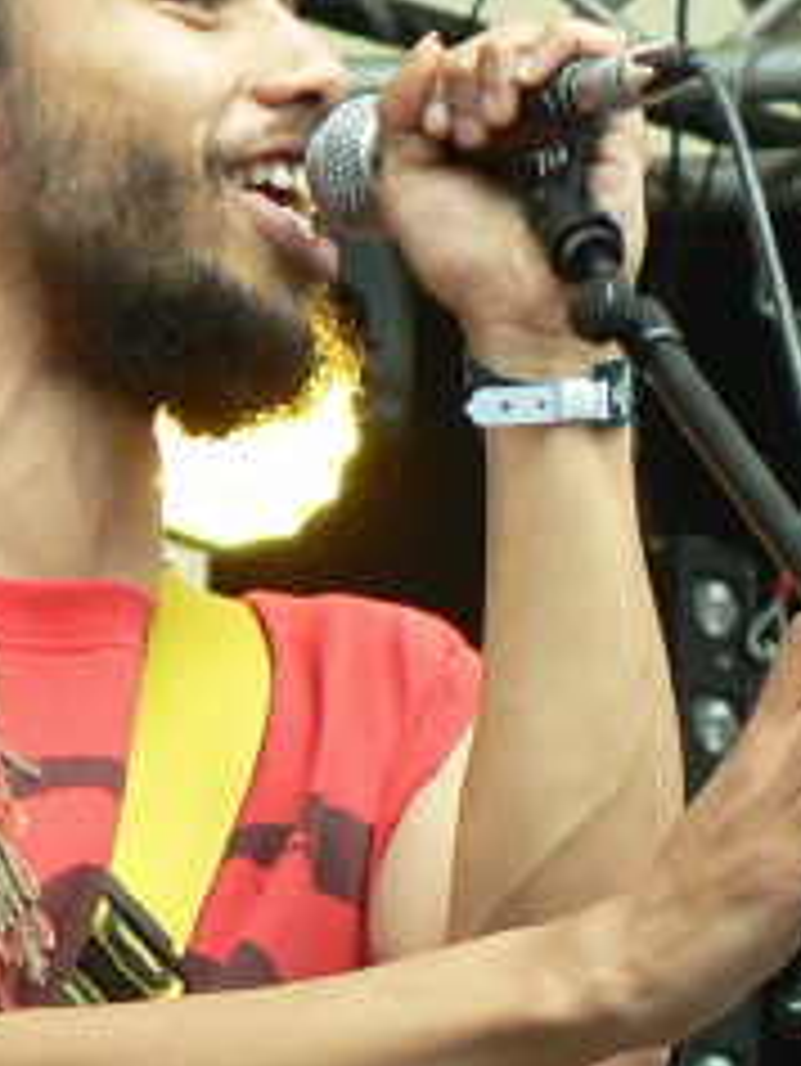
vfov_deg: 5.2
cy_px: 697
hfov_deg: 3.9
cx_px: 189
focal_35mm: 380
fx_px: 11714
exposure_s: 1/80
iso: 64
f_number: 3.3
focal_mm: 25.7
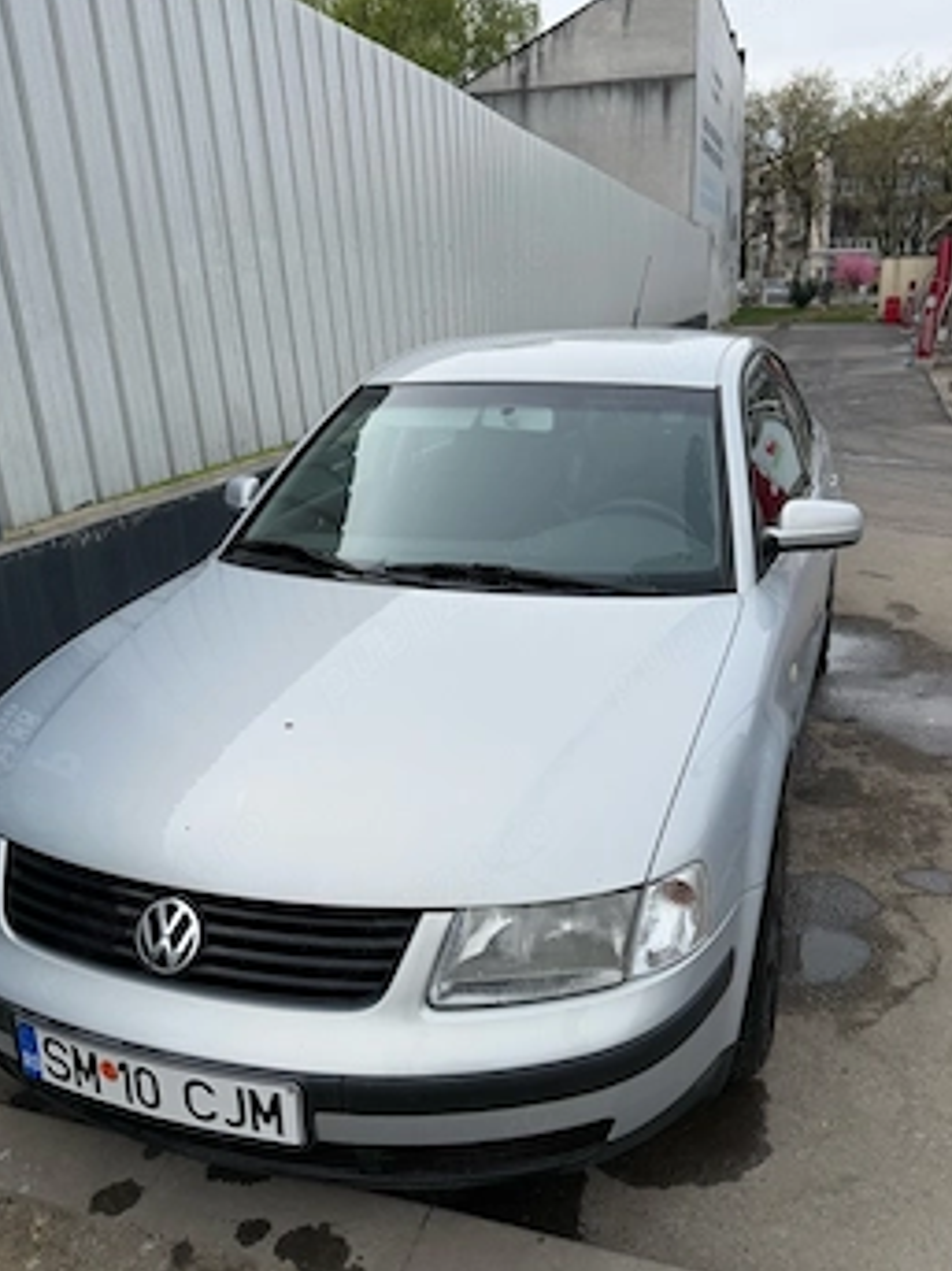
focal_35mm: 28
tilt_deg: -19.4
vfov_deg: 63.4
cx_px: 507
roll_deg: +3.0
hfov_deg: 49.7
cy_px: 656
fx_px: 1027
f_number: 1.78
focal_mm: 6.76
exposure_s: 1/3279
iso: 80
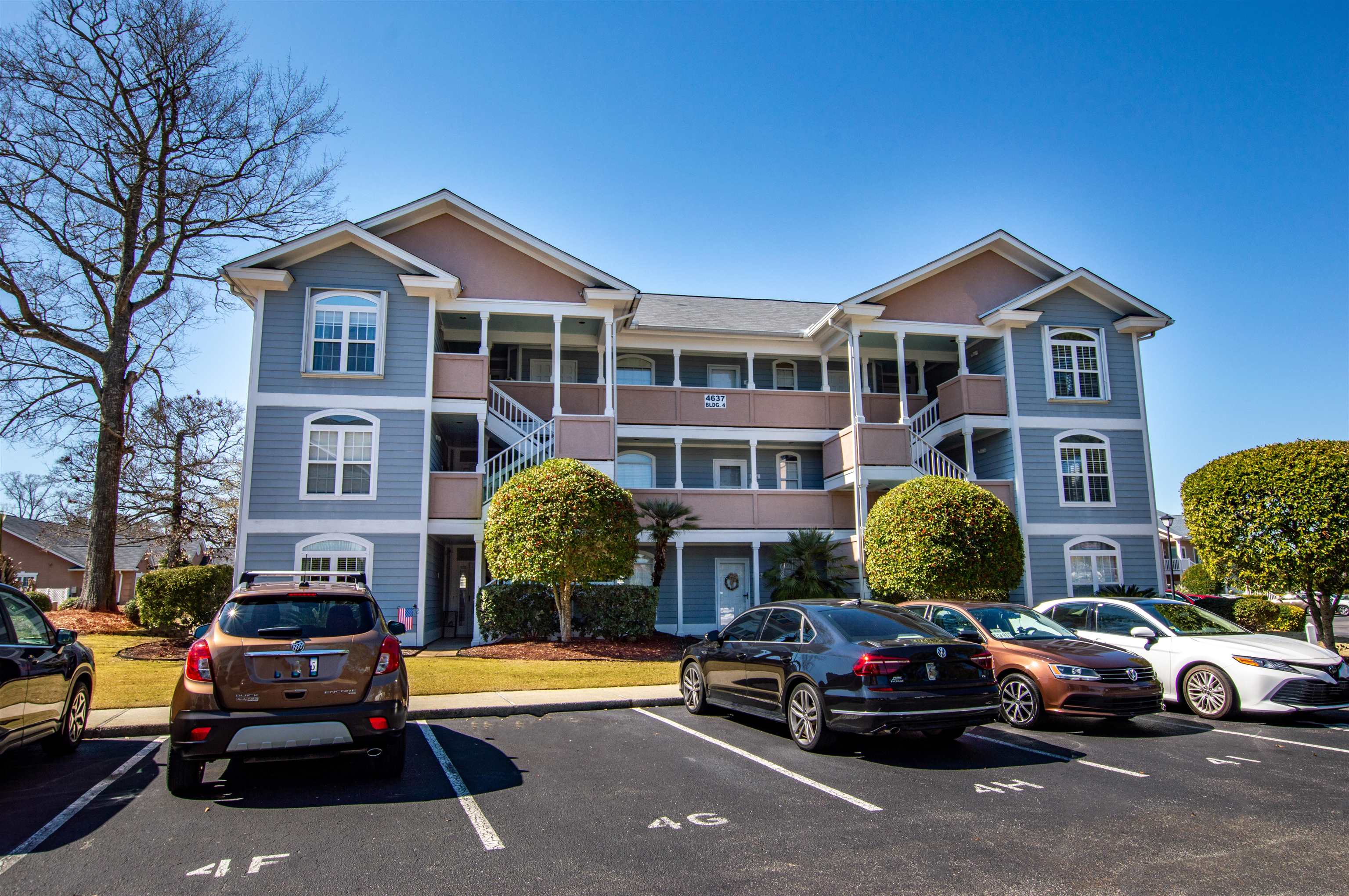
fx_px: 842
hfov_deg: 77.4
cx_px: 674
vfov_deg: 56.1
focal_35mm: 22
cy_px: 448
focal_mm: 15
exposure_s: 1/200
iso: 100
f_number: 9
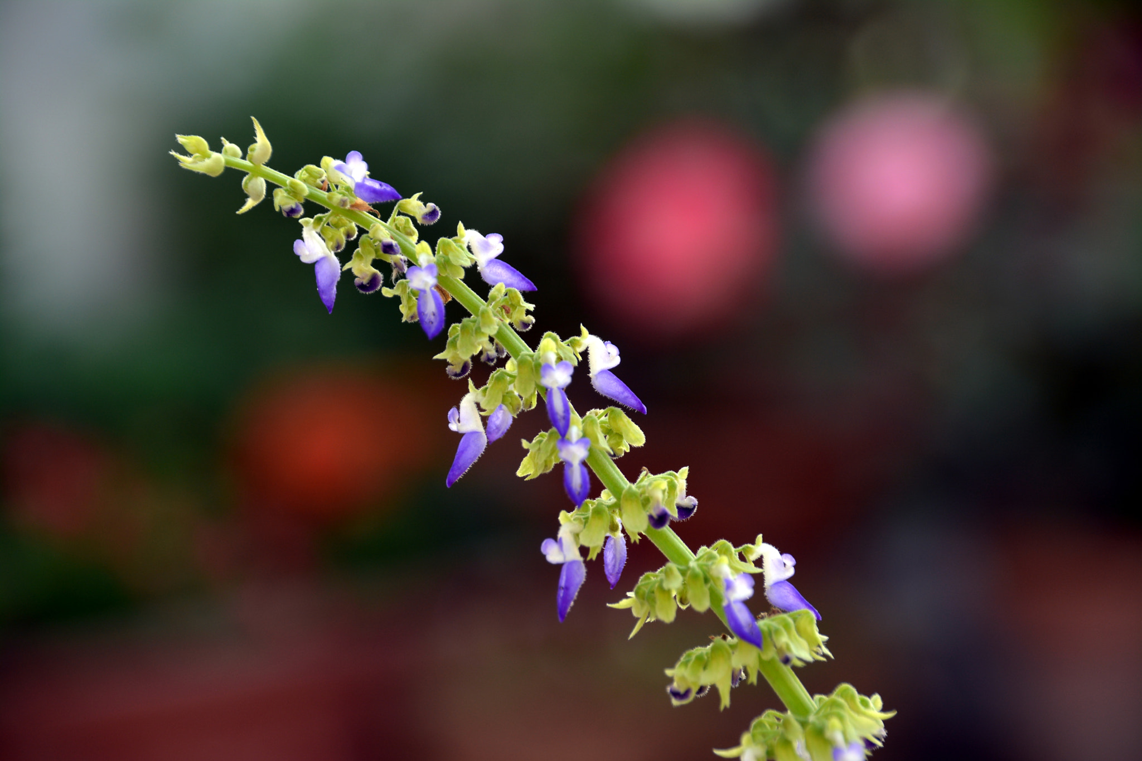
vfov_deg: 7.0
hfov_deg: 10.5
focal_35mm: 195
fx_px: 6185
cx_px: 571
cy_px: 380
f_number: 5.6
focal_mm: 130
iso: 100
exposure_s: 1/50
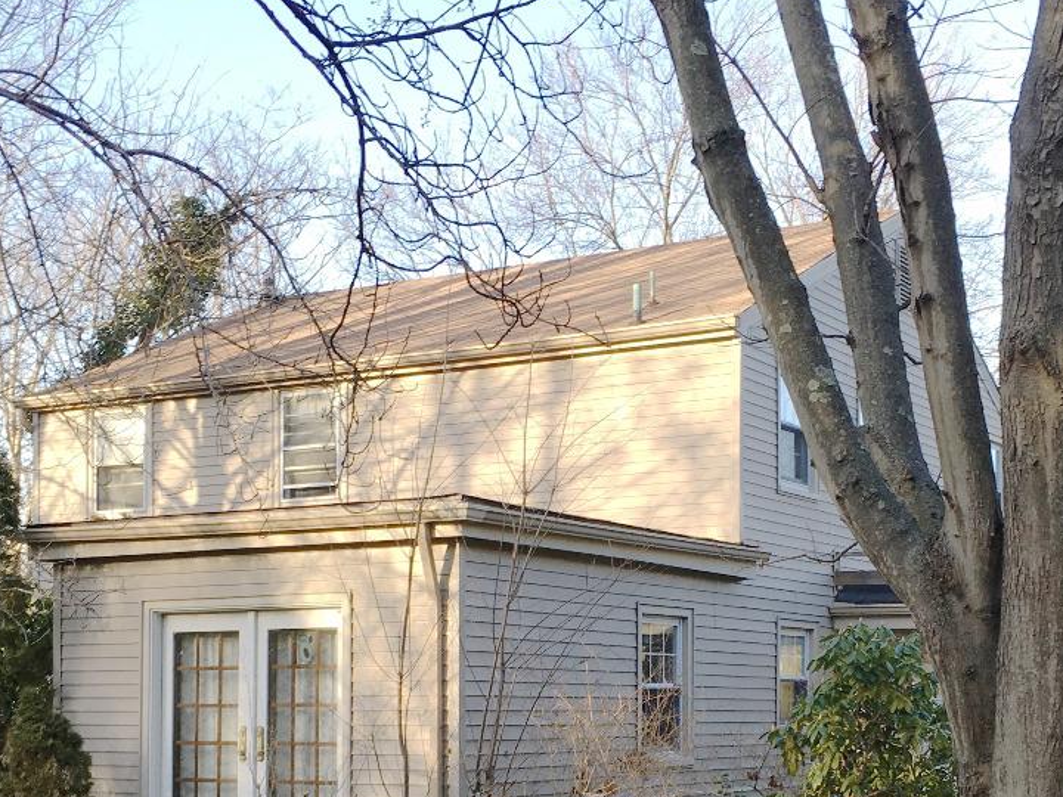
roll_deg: -0.1
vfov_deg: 24.6
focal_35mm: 58
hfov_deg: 33.1
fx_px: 1781
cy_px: 688
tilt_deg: -1.2
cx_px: 635
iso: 25
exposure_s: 1/167
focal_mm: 4.15
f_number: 2.2
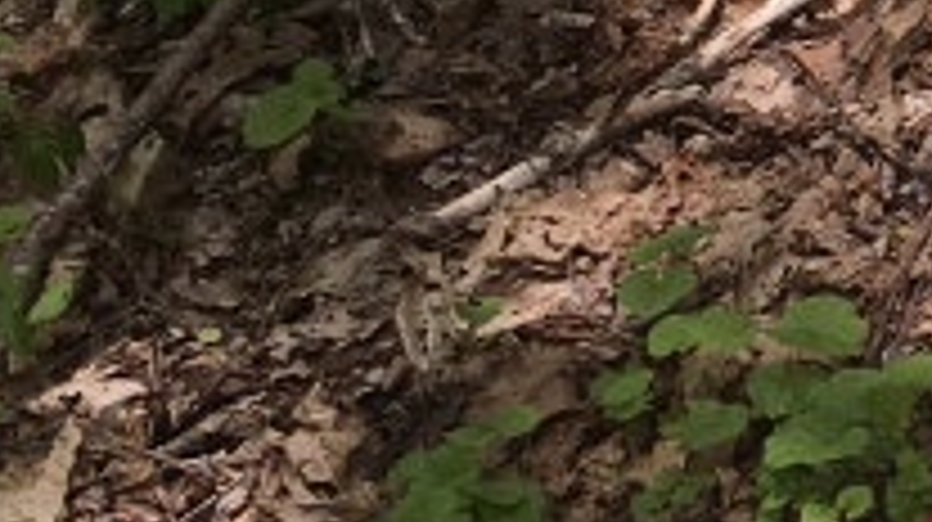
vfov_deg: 7.2
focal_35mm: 163
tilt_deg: -16.5
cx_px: 1778
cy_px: -518
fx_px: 4025
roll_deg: -0.3
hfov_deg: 12.0
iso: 25
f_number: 2.2
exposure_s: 1/519
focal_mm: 4.15
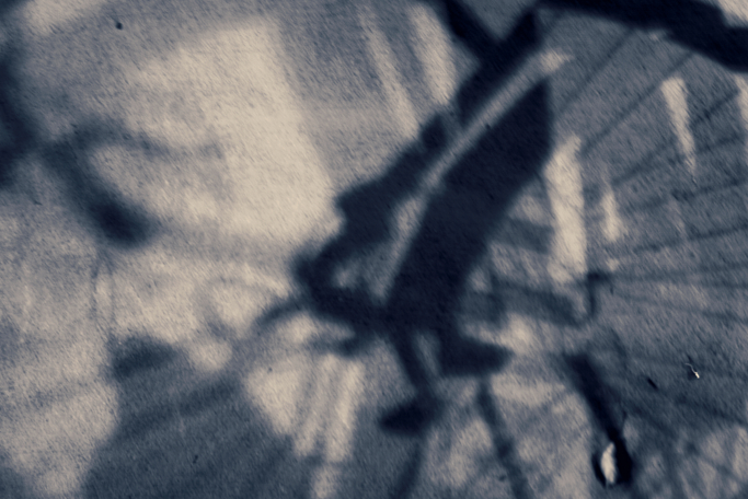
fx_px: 1164
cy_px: 285
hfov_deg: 35.6
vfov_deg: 24.2
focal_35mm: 56
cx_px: 359
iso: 200
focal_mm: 30
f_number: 2.8
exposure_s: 1/2.5
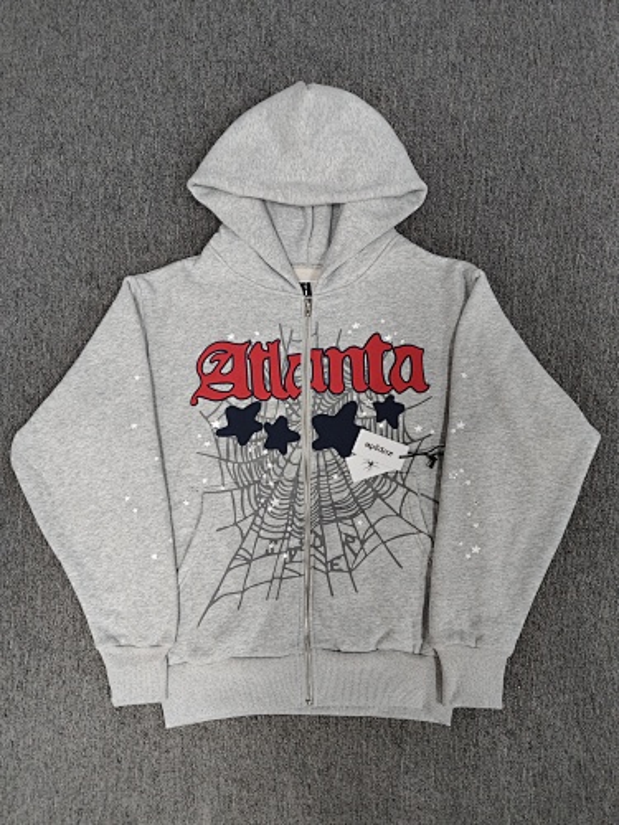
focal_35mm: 24
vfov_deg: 71.6
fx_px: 572
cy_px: 412
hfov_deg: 56.8
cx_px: 310
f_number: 1.88
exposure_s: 1/100
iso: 2239
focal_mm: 5.56
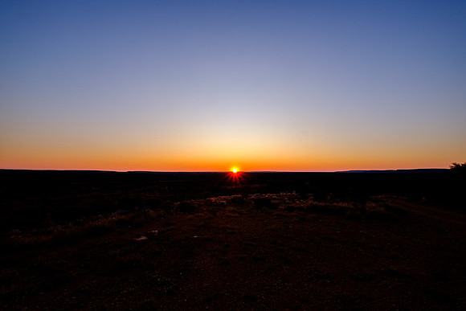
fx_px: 194
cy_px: 156
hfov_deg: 100.4
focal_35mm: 15
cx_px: 233
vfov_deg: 77.4
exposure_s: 1/60
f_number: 8
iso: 200
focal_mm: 10
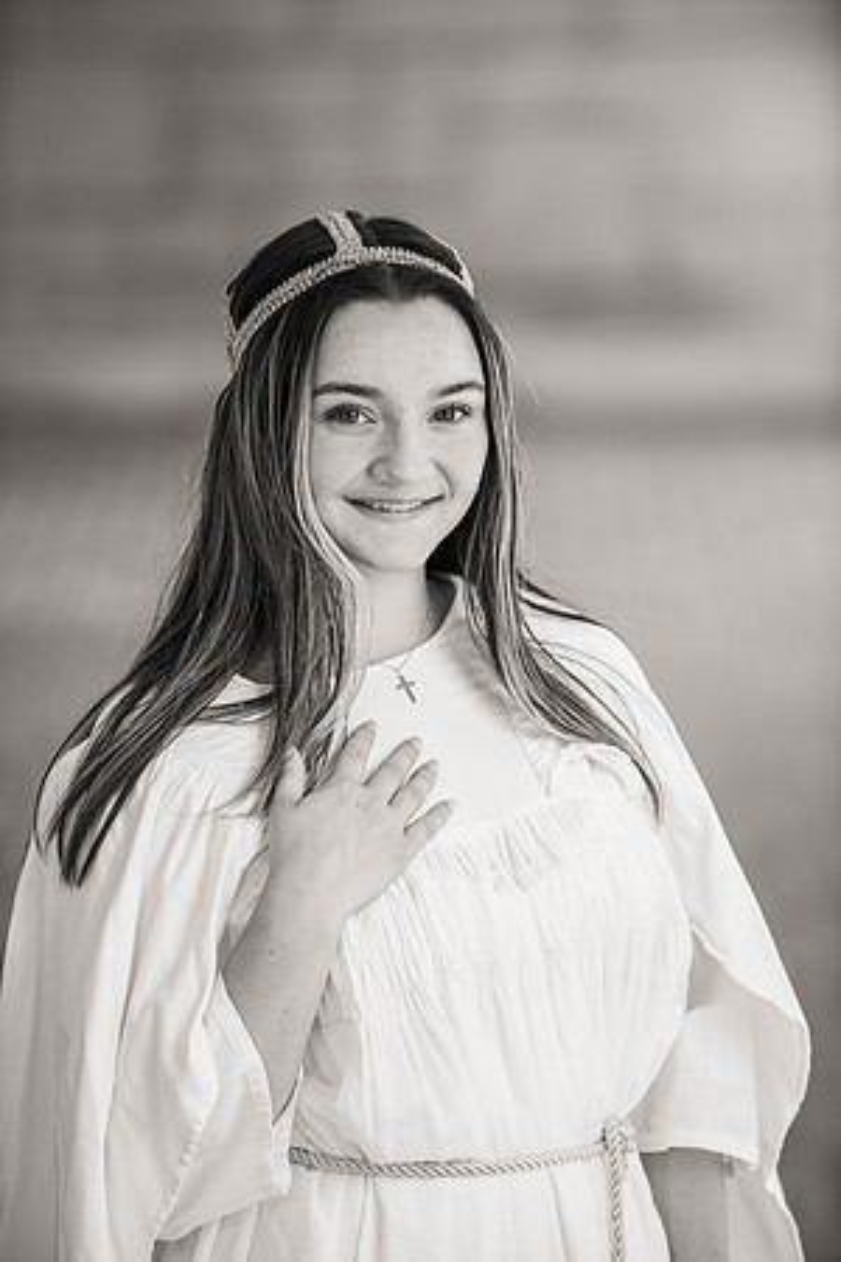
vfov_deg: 10.3
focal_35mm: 200
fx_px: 7008
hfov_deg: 6.9
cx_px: 420
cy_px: 631
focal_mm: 200
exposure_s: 1/200
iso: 320
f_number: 3.5
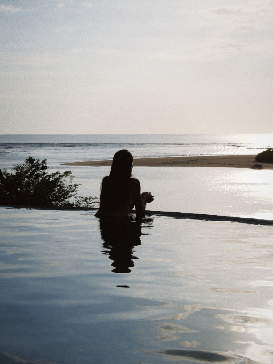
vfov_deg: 26.3
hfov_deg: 19.9
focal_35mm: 74
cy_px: 182
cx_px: 136
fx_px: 778
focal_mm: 37
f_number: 7.1
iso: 200
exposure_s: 1/4000
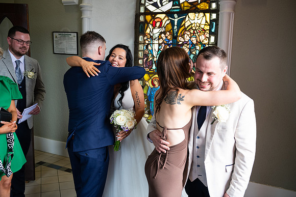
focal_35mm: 35
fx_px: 288
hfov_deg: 54.4
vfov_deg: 37.9
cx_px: 148
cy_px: 98
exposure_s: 1/160
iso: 640
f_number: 3.5
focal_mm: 35
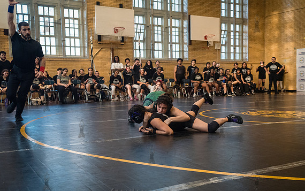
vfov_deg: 32.0
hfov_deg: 49.2
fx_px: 333
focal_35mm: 40
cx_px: 167
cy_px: 111
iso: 4000
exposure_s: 1/320
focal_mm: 35
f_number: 4
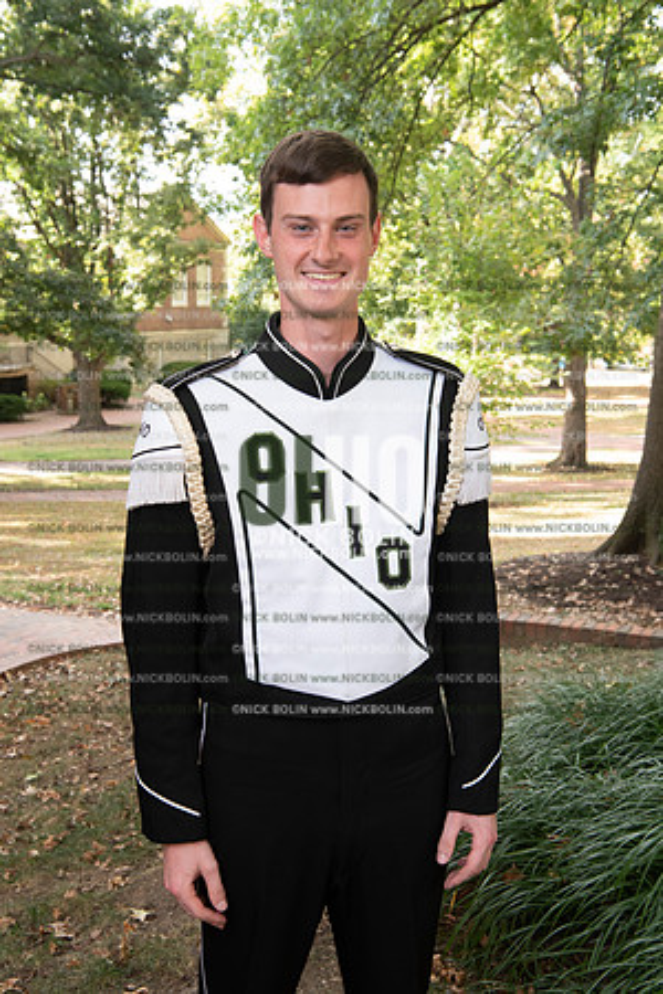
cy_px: 497
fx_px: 1271
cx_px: 332
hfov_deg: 29.2
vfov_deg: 42.7
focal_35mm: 46
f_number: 8
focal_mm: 46
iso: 800
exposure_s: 1/100
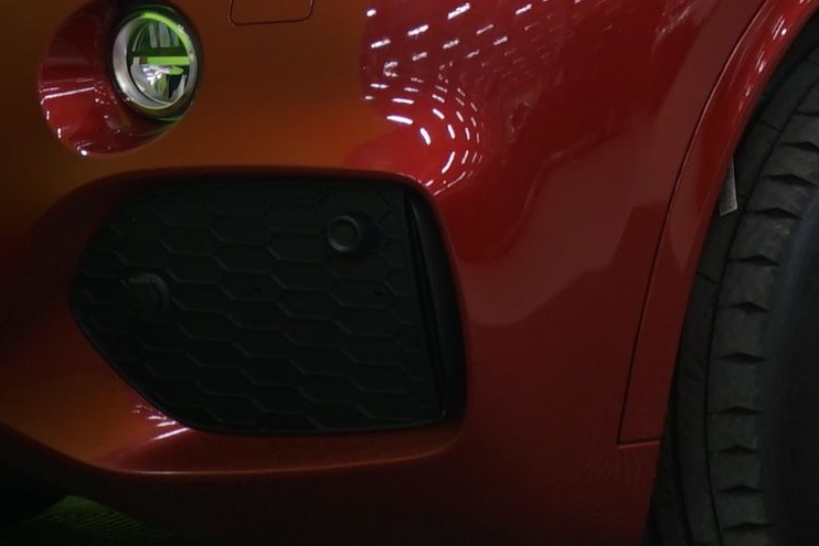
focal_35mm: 260
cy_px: -360
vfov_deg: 5.2
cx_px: 1162
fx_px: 5916
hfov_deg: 7.8
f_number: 5
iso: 400
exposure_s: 1/8
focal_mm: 49
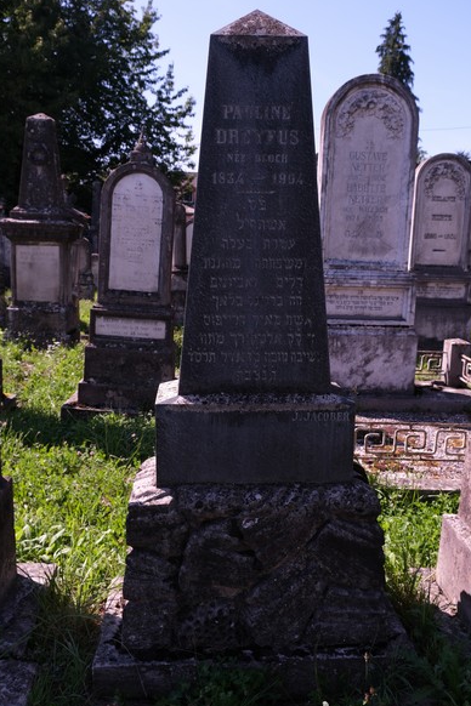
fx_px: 648
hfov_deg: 40.0
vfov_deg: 57.2
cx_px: 231
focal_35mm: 33
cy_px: 349
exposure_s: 1/320
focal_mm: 21.4
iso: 160
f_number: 5.6
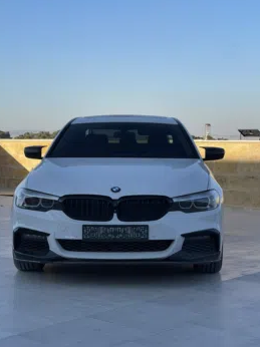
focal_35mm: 74
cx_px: 123
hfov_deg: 19.9
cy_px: 155
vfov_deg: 26.3
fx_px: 742
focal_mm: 7.5
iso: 20
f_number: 2.2
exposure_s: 1/809
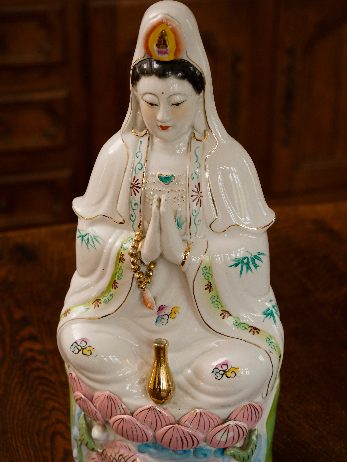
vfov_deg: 23.8
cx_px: 170
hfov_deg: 18.0
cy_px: 260
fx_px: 1095
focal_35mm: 82
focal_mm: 32
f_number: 2.8
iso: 125
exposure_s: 1/50
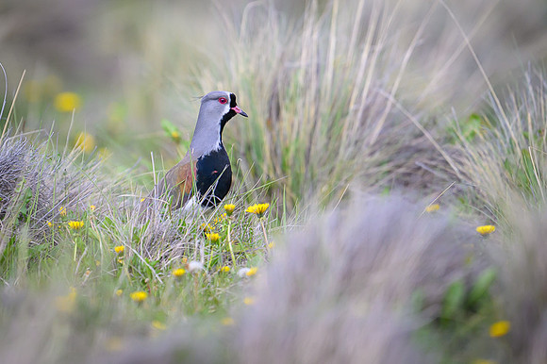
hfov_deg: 2.3
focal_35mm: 917
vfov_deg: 1.5
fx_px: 13926
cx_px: 233
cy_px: 87
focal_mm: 560
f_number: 4
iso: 800
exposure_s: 1/2000
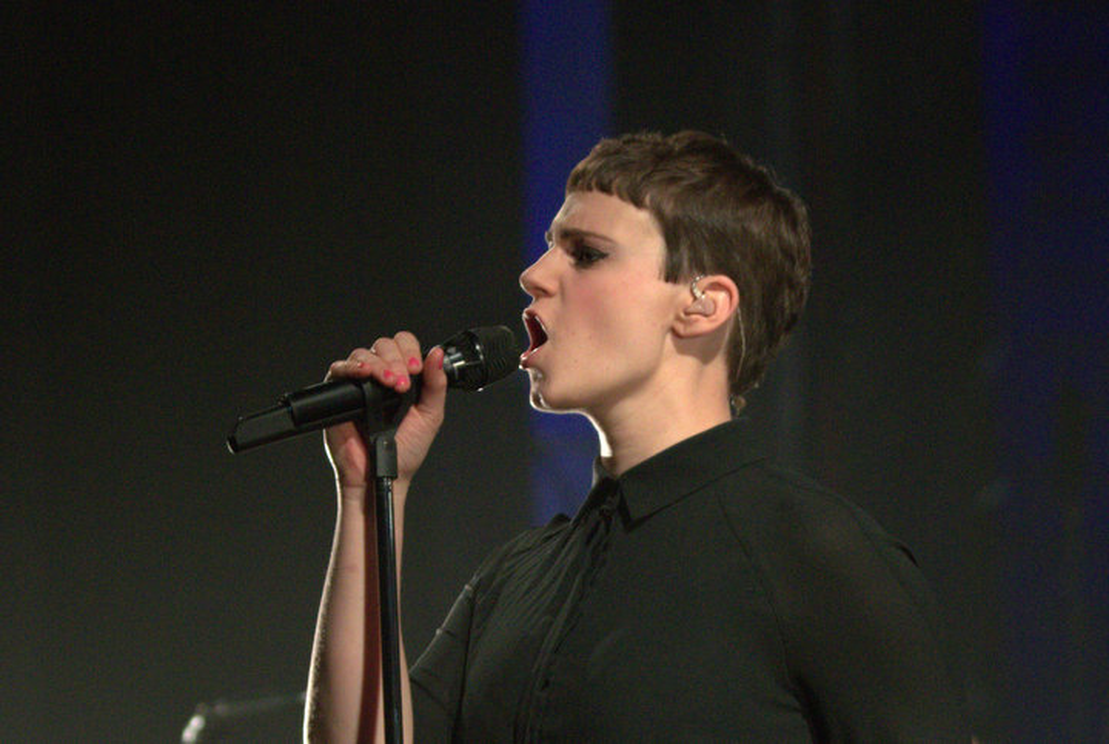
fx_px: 4629
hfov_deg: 13.7
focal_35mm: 150
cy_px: 372
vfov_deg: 9.2
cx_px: 554
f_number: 2.8
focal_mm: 100
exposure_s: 1/100
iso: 1800
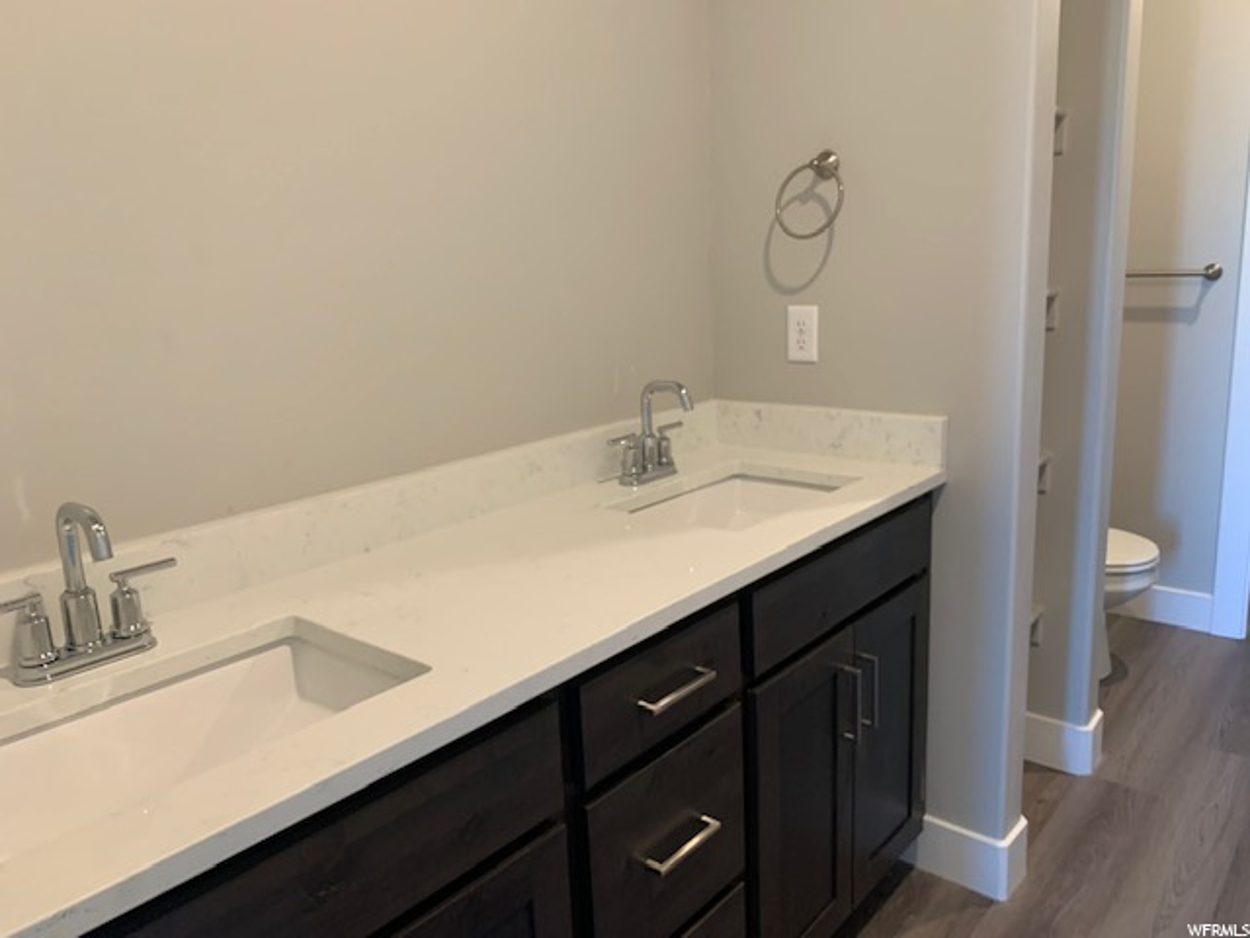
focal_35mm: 26
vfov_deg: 53.1
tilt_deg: -10.3
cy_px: 469
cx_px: 625
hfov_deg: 67.3
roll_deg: +1.6
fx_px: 939
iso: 160
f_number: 1.8
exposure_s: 1/60
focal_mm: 4.25
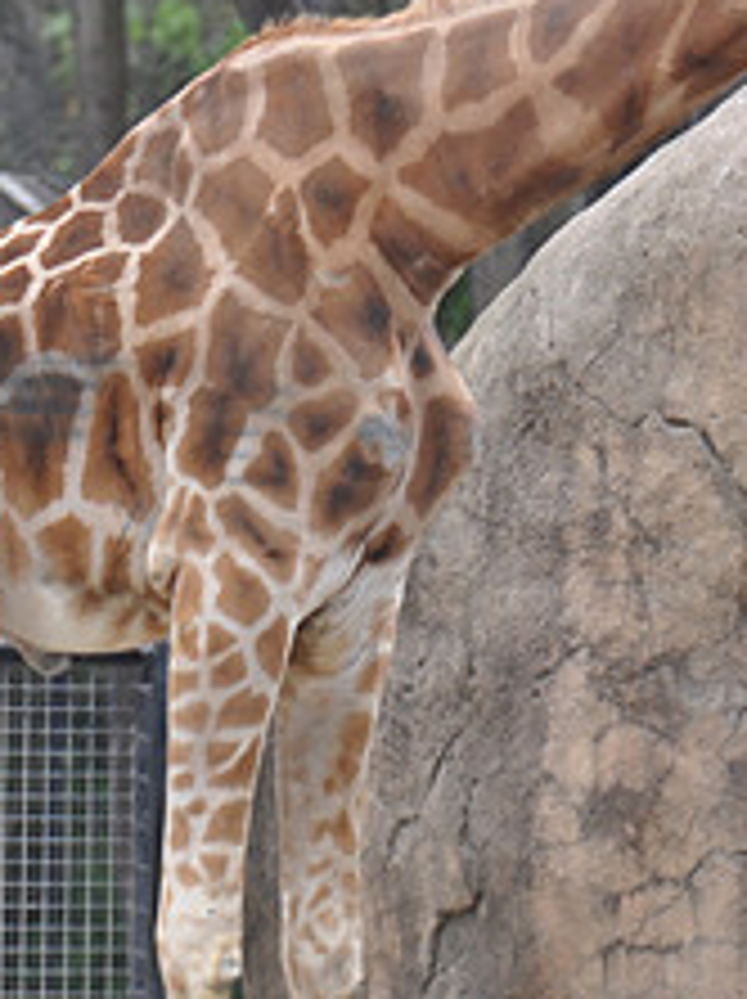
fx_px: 22832
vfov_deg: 2.5
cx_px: 270
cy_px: 236
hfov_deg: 1.9
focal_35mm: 792
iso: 320
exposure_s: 1/400
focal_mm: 210
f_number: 5.6
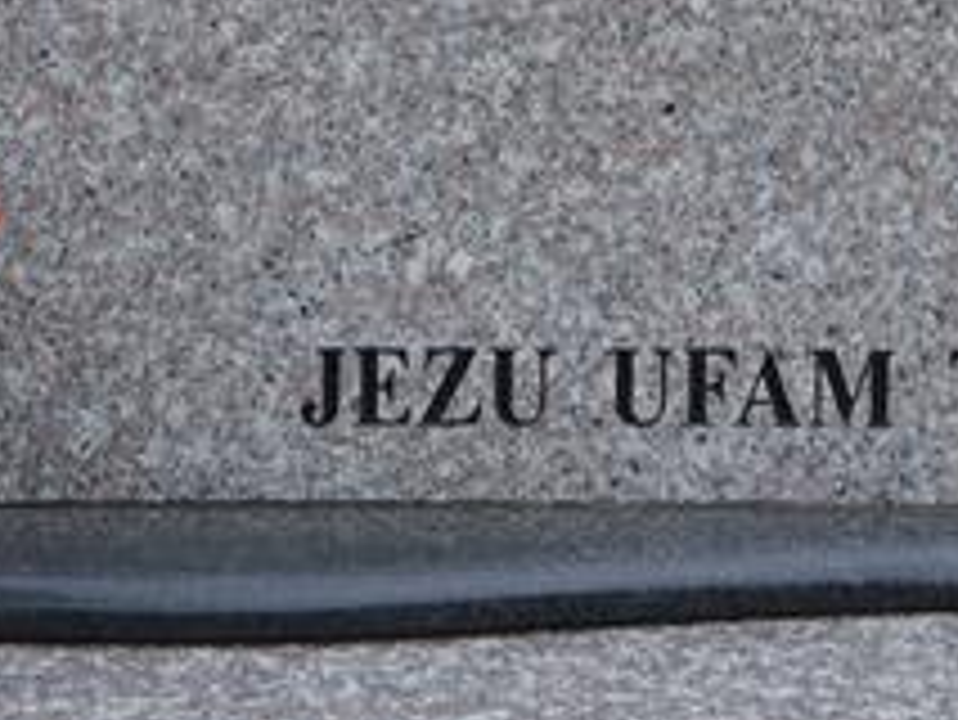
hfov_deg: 9.5
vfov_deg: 7.1
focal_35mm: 208
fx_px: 5760
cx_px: 468
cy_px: -198
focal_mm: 48
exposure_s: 1/125
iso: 100
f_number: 5.6
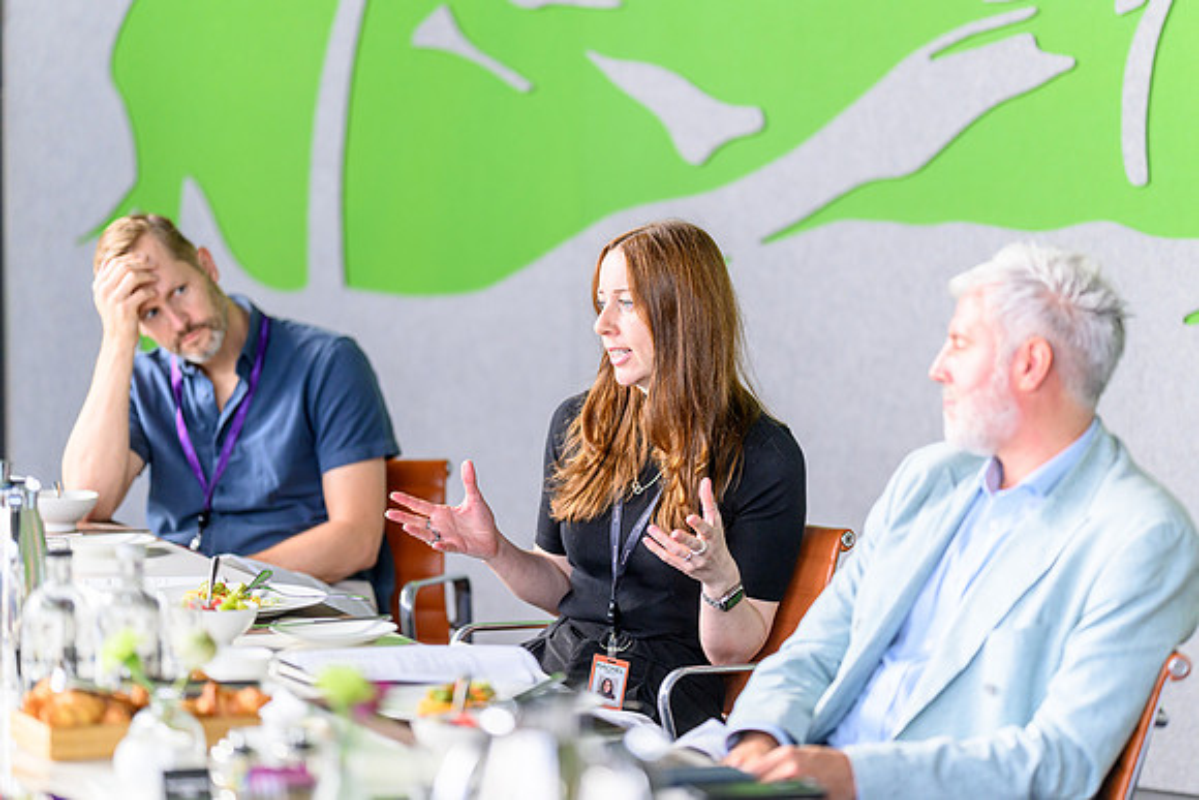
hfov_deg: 15.0
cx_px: 600
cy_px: 400
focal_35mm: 136
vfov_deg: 10.1
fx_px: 4541
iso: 720
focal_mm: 135
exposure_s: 1/1000
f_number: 1.8
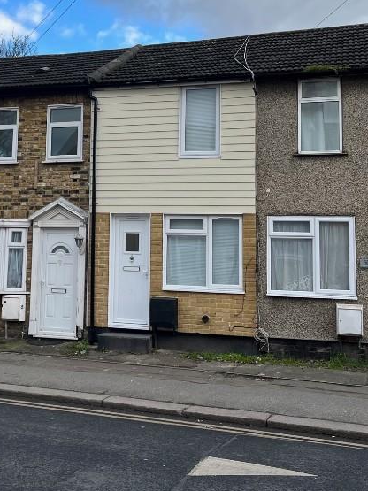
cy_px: 169
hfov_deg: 30.0
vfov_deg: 39.3
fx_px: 681
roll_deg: -0.6
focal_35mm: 48
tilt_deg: +7.7
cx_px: 117
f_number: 1.6
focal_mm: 5.1
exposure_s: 1/1163
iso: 50
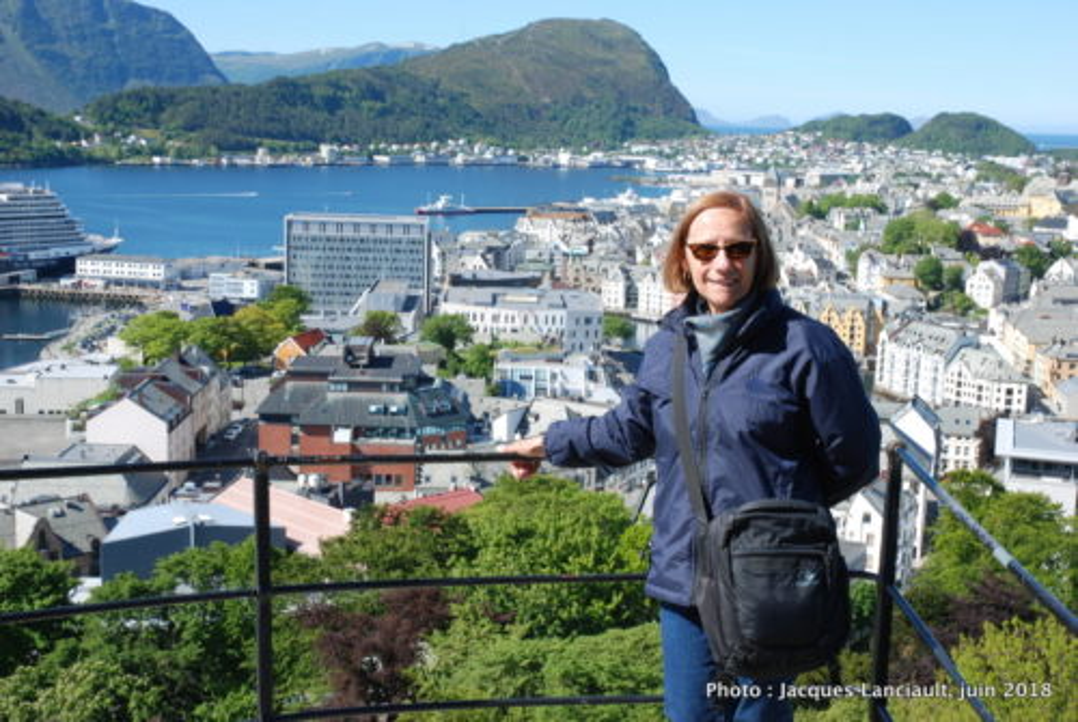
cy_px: 361
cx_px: 539
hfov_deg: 38.8
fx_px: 1529
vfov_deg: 26.6
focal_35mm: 51
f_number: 16
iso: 100
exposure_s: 1/40
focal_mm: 34
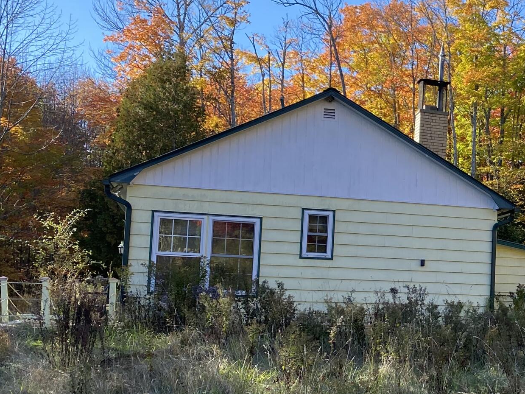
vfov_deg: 23.2
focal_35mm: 63
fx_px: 956
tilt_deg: +4.9
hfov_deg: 28.3
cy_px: 246
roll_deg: -2.7
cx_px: 559
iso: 32
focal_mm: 4.25
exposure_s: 1/1043
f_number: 1.8
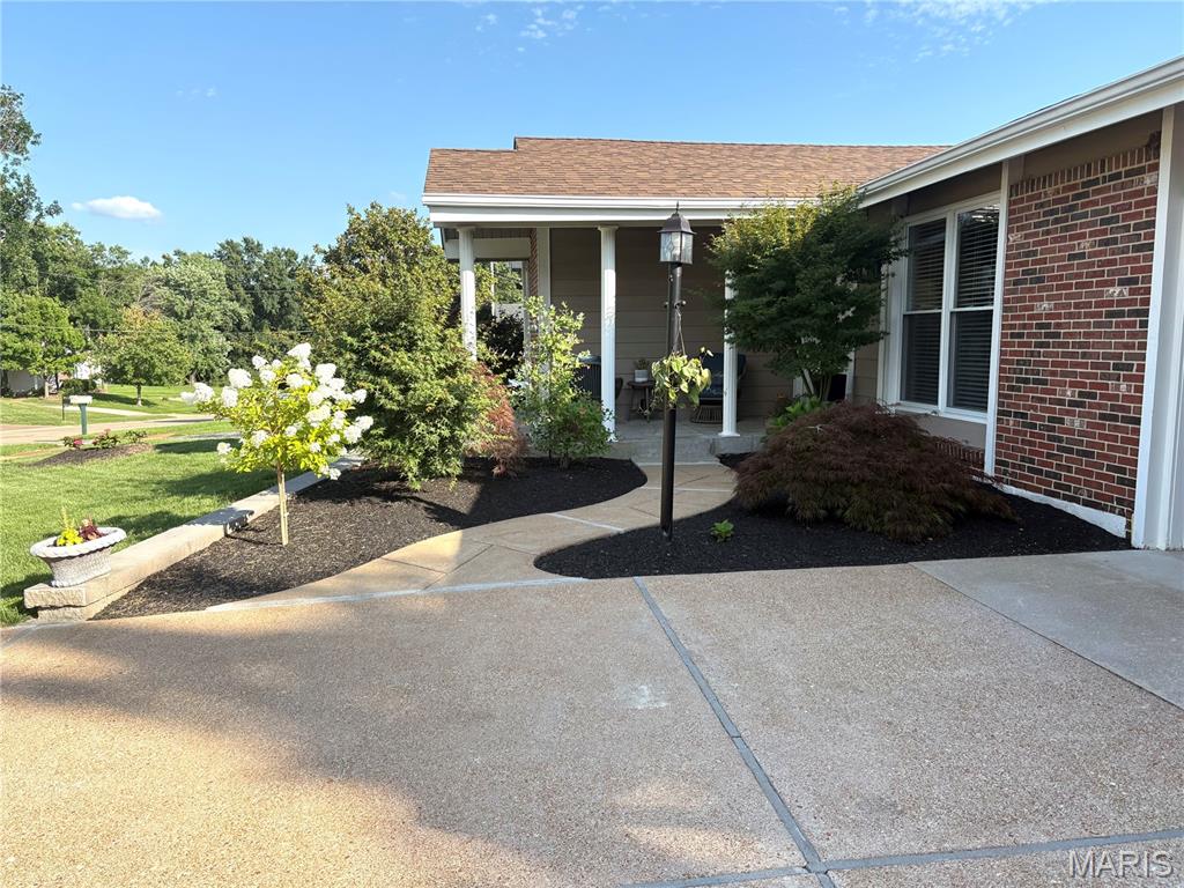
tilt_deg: -6.9
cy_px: 444
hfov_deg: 67.3
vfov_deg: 53.1
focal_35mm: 26
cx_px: 592
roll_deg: +0.6
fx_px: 889
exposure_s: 1/1393
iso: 50
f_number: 1.6
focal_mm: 5.96
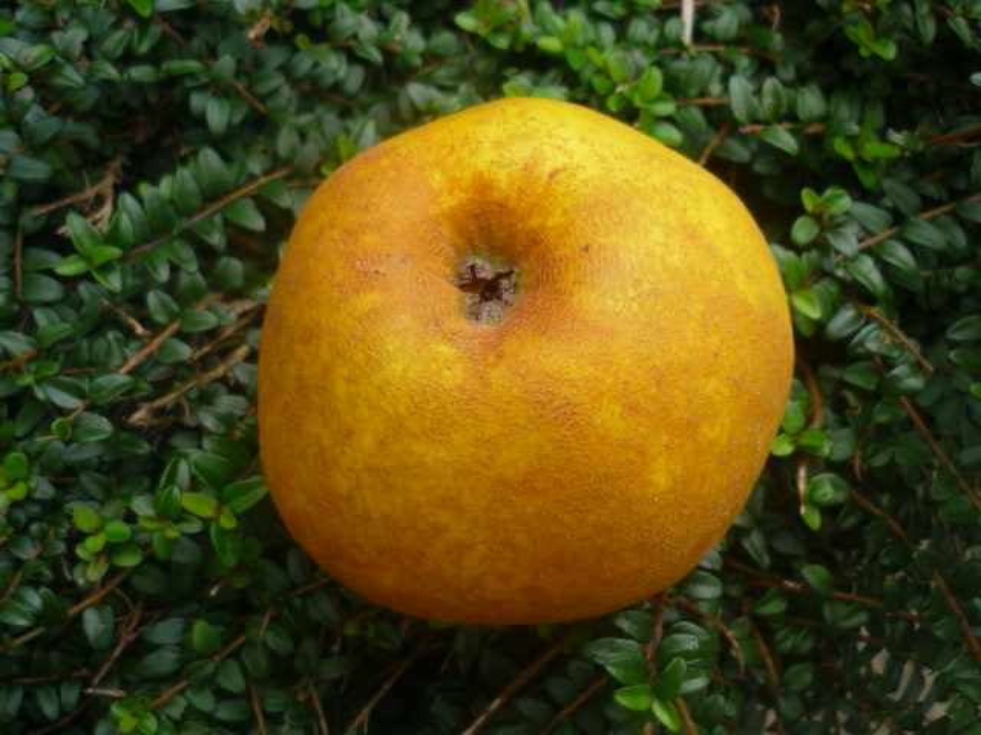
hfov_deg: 55.4
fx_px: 935
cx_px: 490
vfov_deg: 42.9
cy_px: 368
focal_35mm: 33
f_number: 2.8
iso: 100
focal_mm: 5.5
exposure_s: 1/250
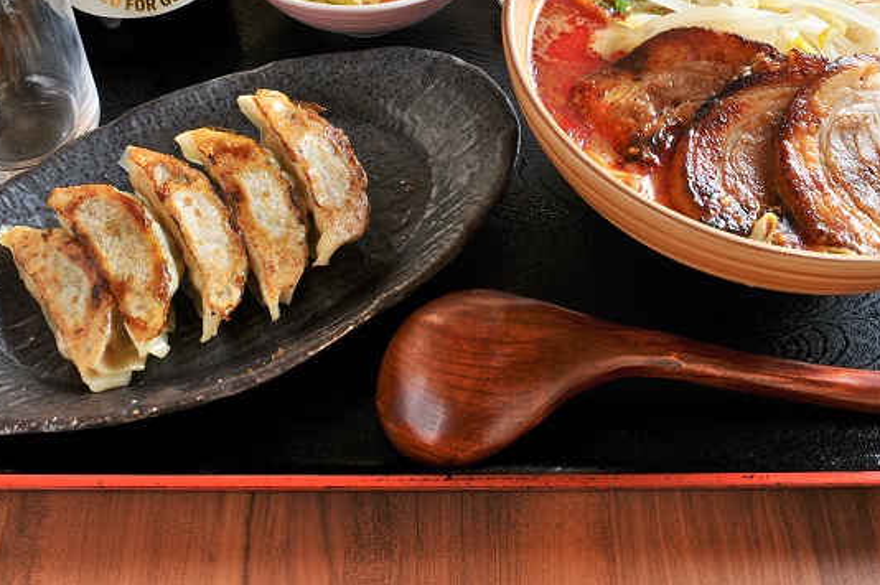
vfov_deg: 25.1
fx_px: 1294
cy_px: 122
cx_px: 458
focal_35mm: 53
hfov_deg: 37.5
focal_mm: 22
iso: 200
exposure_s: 1/125
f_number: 10
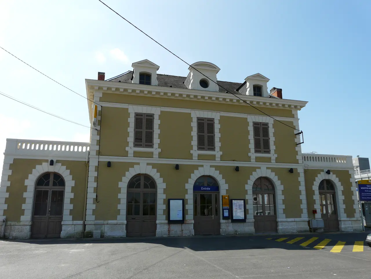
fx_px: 300
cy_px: 140
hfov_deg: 63.4
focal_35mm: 28
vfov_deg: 49.7
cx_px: 186
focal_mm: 4.6
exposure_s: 1/400
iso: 100
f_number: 5.6
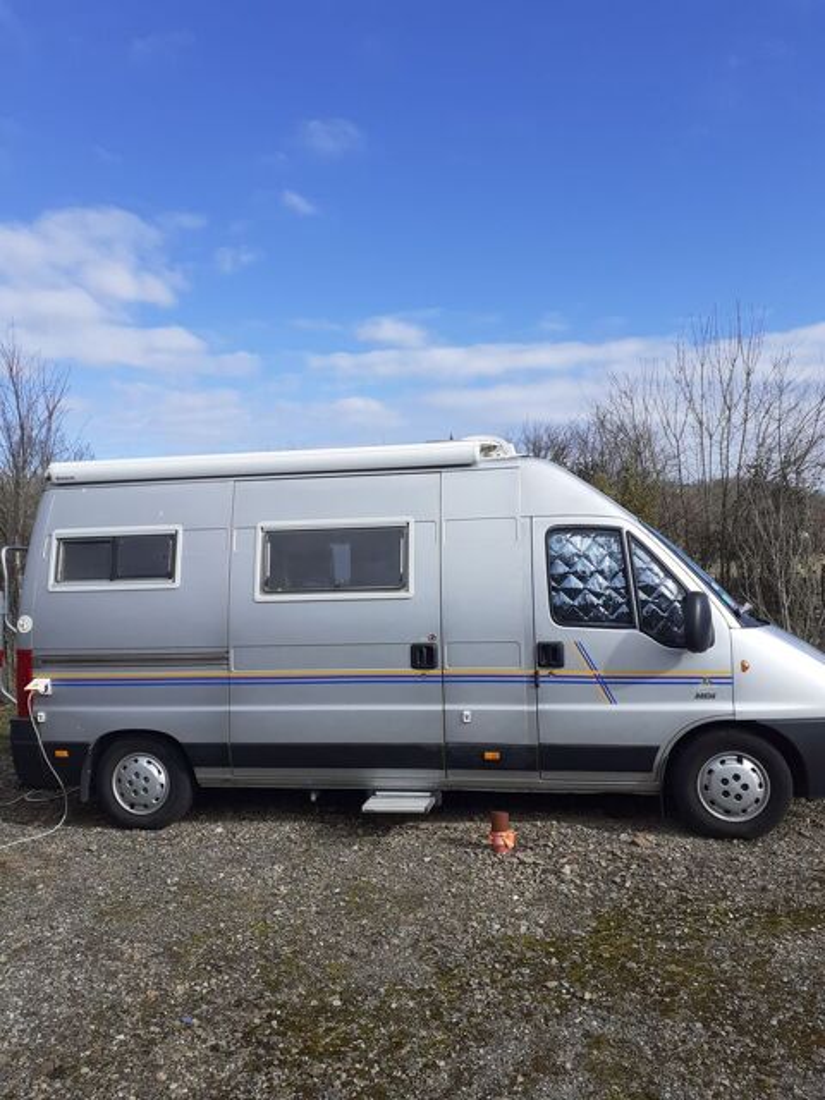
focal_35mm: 27
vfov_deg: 65.3
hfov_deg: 51.4
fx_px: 858
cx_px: 412
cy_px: 550
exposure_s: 1/1802
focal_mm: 3.6
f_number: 1.9
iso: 40
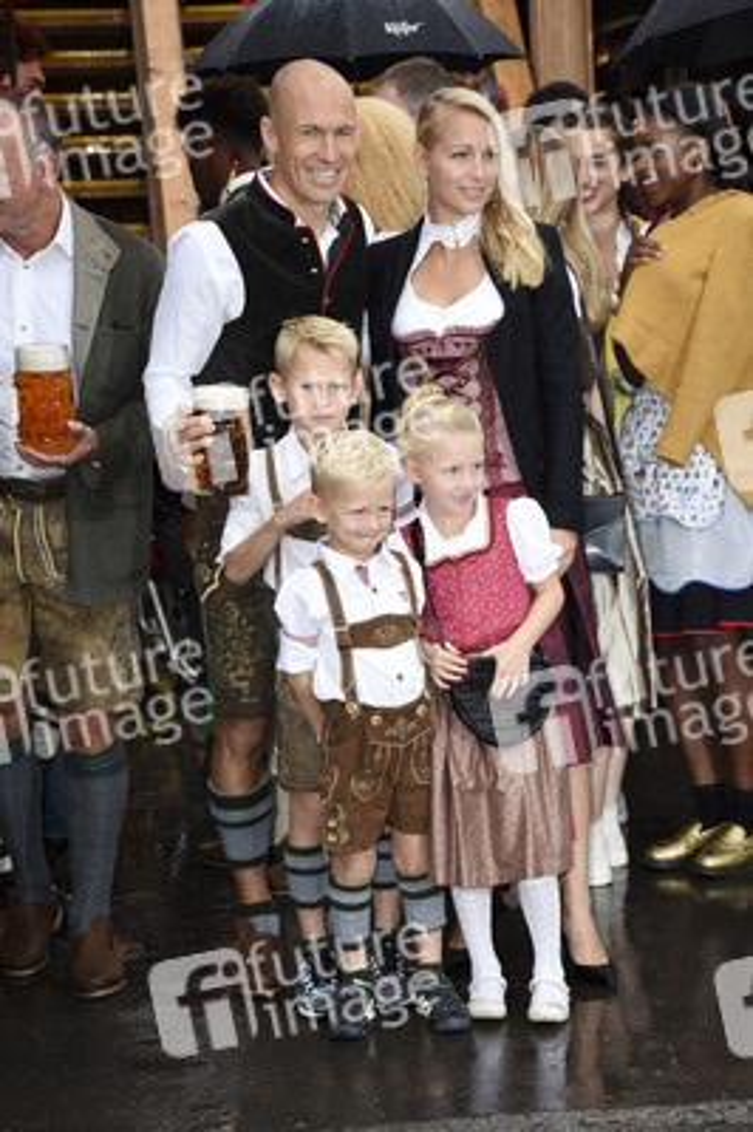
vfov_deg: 21.9
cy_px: 566
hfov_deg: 14.7
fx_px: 2923
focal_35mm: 93
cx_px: 376
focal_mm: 62
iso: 360
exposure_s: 1/250
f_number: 5.6
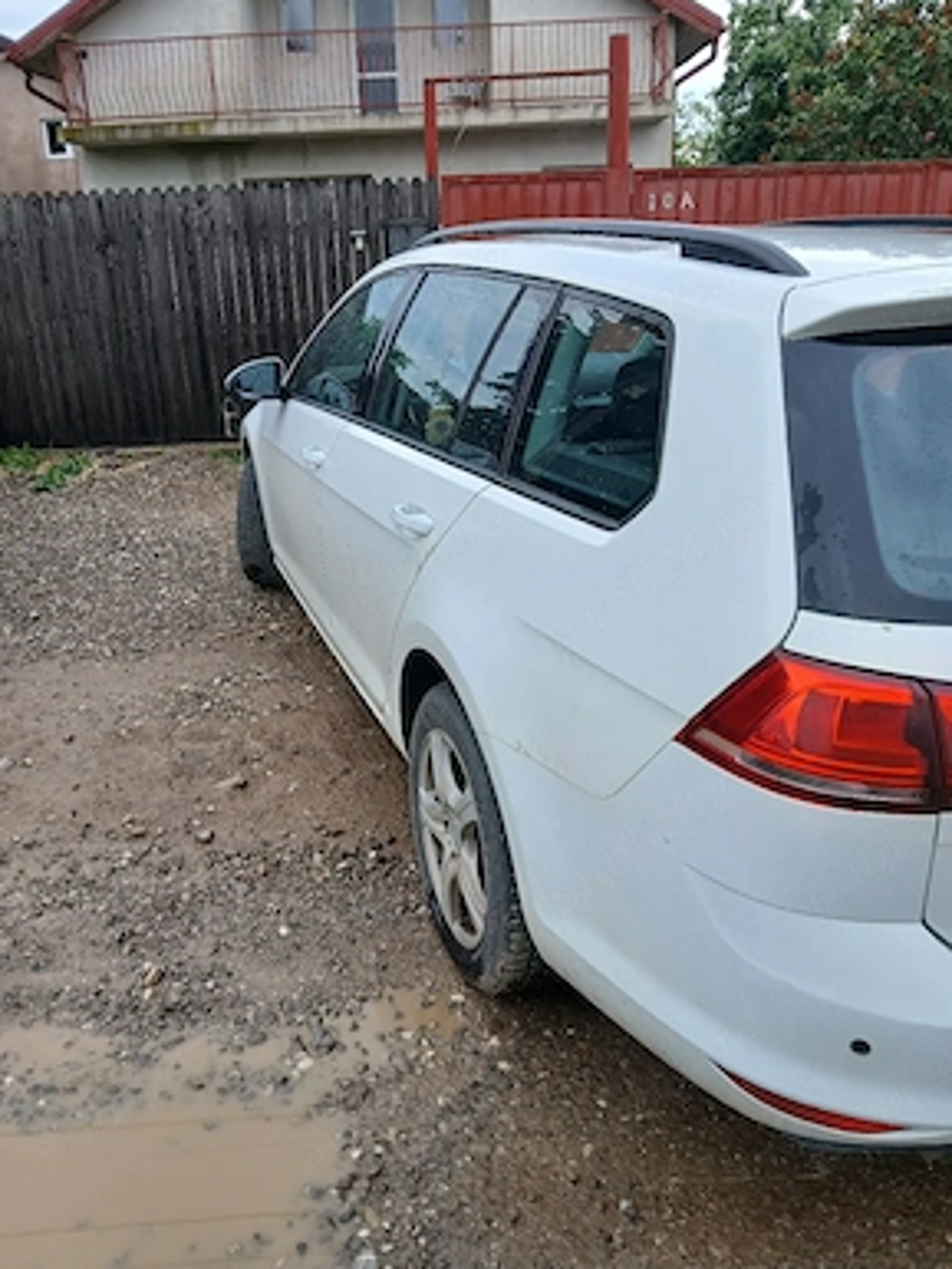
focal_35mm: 27
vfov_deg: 65.3
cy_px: 616
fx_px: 990
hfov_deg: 51.4
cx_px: 464
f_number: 1.8
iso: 32
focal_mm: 3.98
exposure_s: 1/101
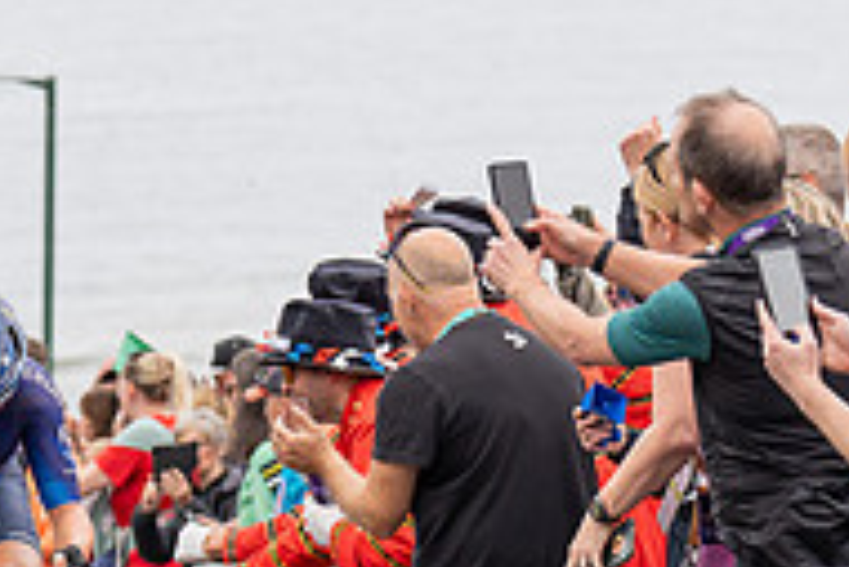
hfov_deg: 7.6
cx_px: 71
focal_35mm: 271
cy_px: 409
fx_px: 6396
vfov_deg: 5.1
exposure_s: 1/1000
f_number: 3.5
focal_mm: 89
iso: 320
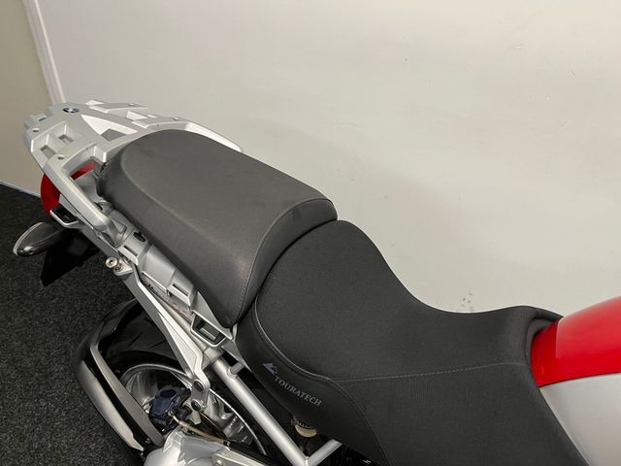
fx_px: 466
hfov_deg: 67.3
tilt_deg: -35.5
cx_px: 310
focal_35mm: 26
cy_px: 233
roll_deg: +1.0
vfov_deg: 53.1
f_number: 1.6
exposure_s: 1/50
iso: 80
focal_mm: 5.1
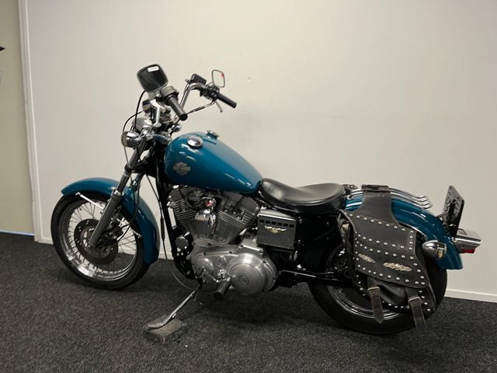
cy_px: 186
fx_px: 373
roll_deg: -2.1
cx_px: 248
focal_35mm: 26
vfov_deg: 53.1
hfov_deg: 67.3
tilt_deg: -8.3
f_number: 1.6
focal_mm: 5.1
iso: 80
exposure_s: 1/50
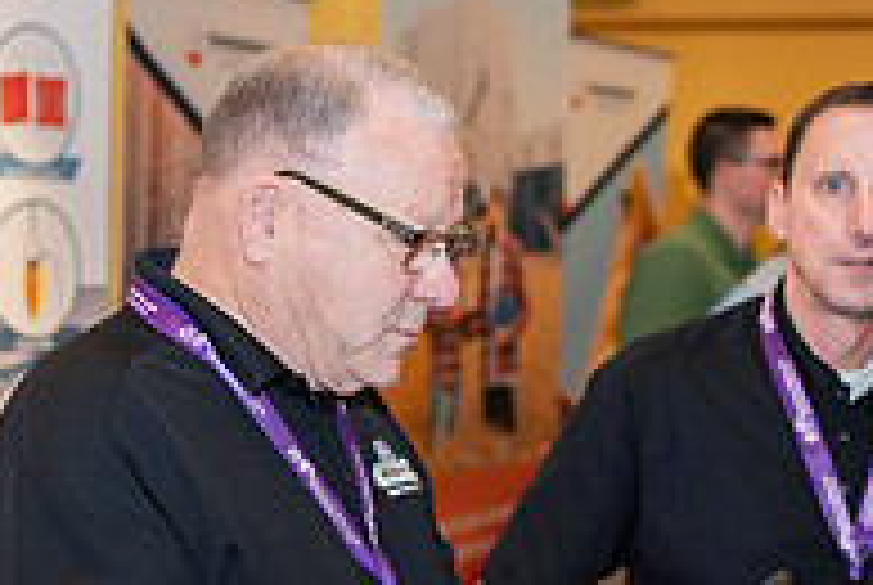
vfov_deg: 12.3
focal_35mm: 110
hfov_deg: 18.5
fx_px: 2672
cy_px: 618
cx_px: 600
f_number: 2
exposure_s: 1/125
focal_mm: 35
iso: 100
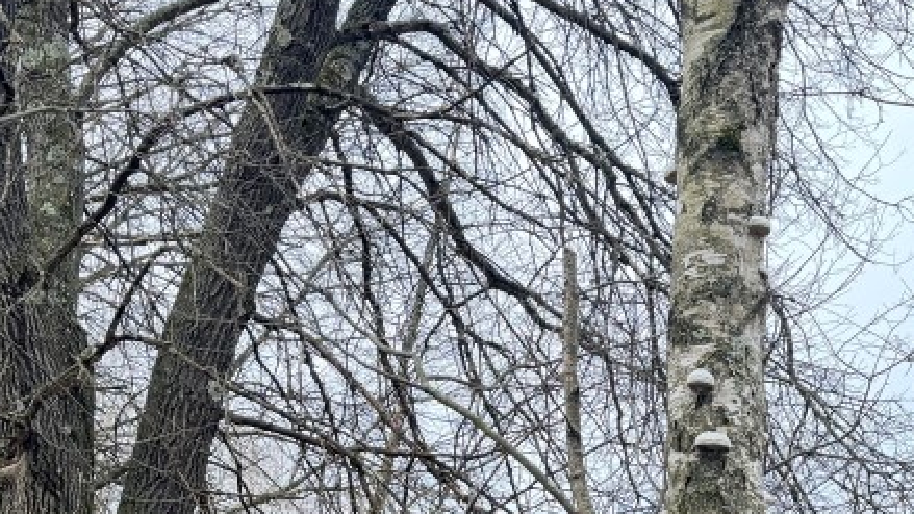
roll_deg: +0.6
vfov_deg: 18.4
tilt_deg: +5.4
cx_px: 533
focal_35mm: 61
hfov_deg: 34.3
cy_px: 670
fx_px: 1478
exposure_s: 1/575
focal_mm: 6.76
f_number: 1.78
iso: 100
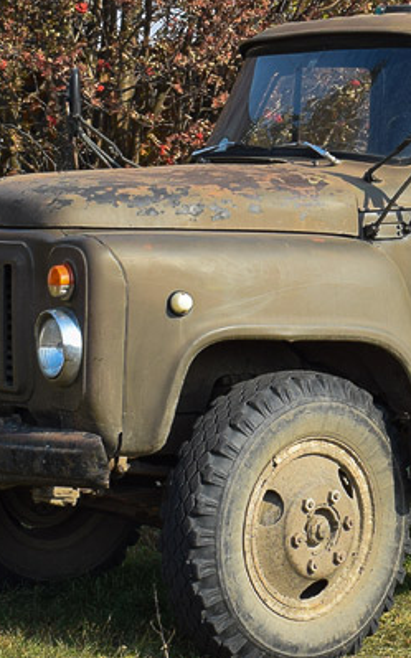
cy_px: 129
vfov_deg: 15.1
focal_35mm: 138
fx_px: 2476
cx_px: 571
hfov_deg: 9.3
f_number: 8
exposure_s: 1/250
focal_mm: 30
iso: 200
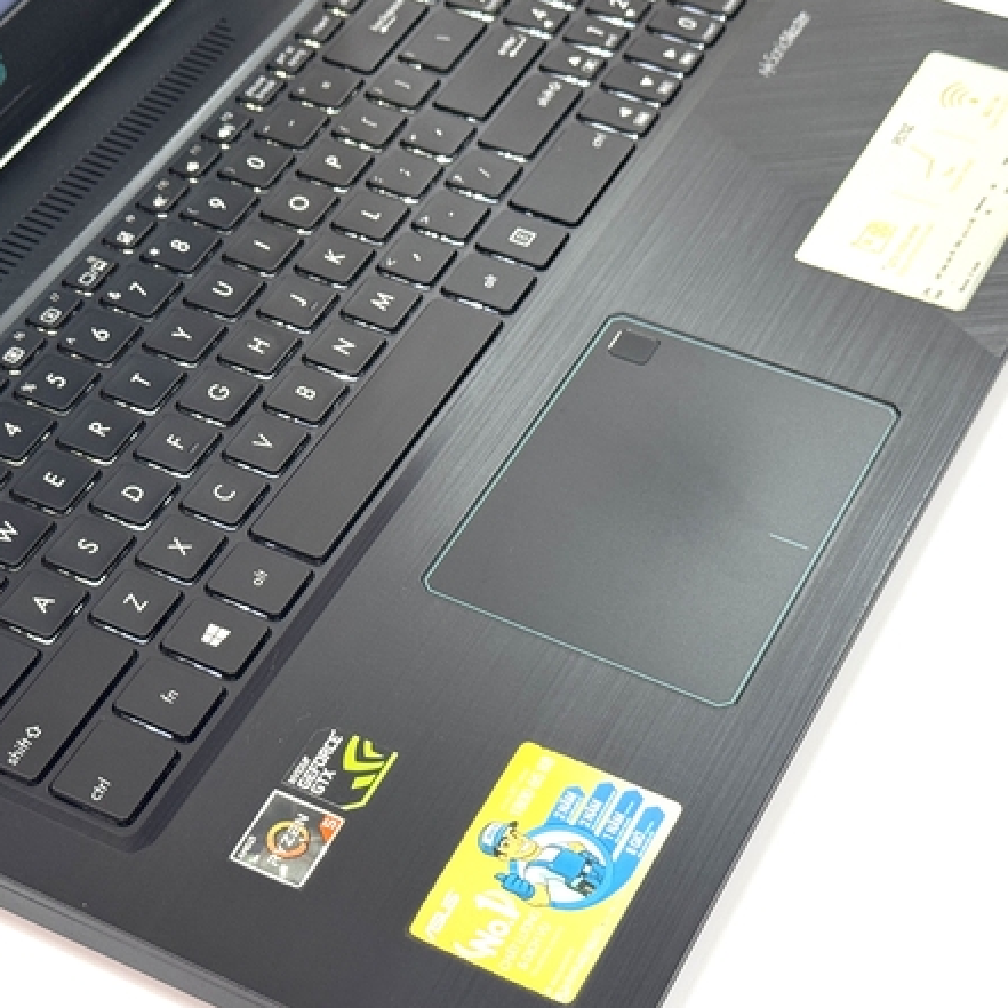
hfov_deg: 22.4
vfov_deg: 22.5
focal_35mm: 77
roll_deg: +3.2
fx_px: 2537
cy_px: 441
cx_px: 327
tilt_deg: -44.2
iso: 125
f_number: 1.78
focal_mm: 6.76
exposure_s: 1/100
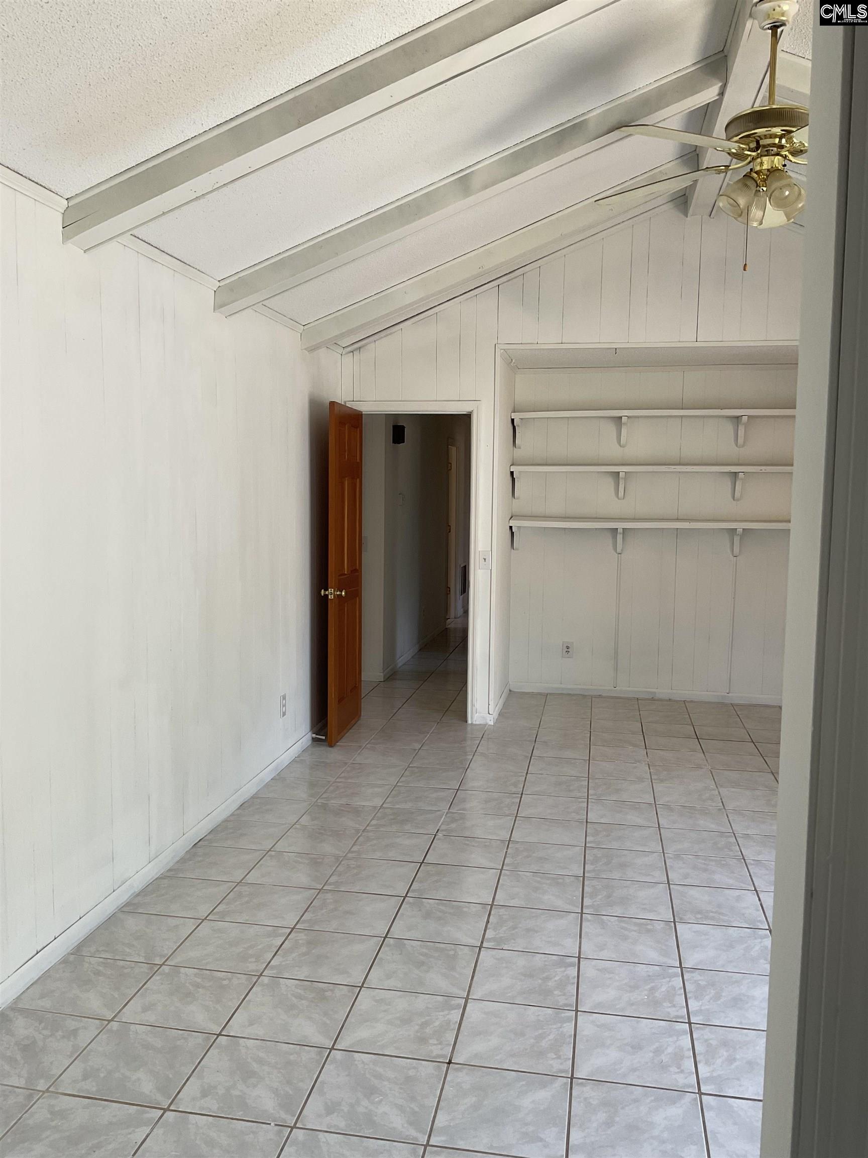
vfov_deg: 61.7
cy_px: 579
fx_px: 970
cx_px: 434
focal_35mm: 29
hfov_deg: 48.2
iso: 40
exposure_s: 1/122
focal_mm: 3
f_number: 1.8
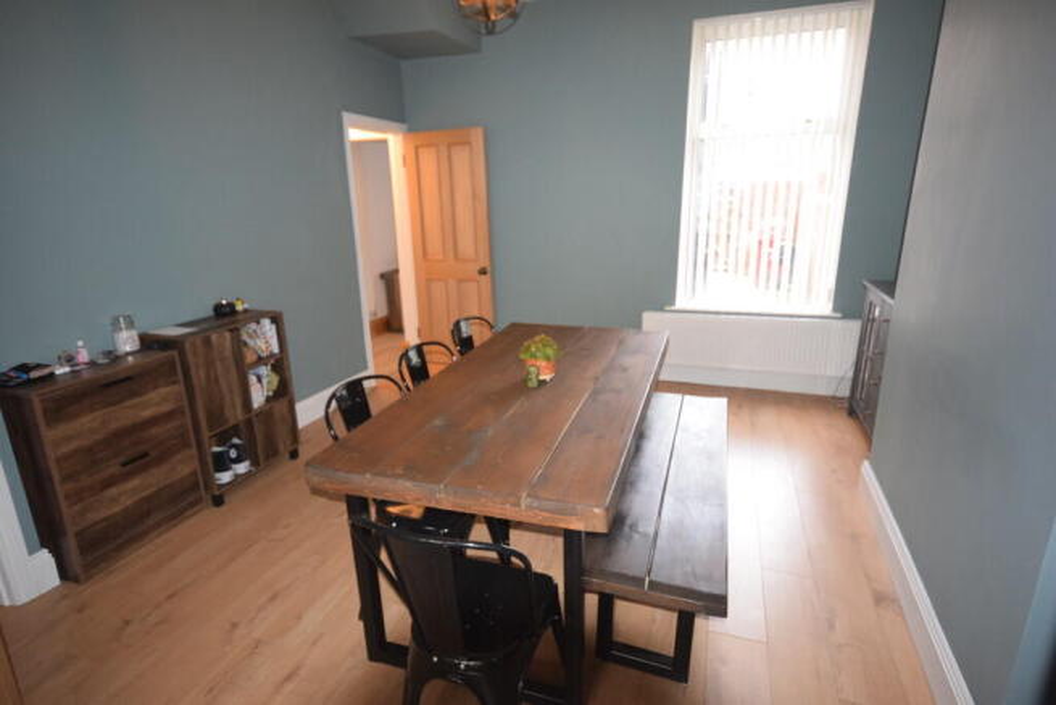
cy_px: 352
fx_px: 572
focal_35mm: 20
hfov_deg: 85.4
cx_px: 528
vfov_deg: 63.2
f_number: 4.5
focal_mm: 13
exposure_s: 1/60
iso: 1800
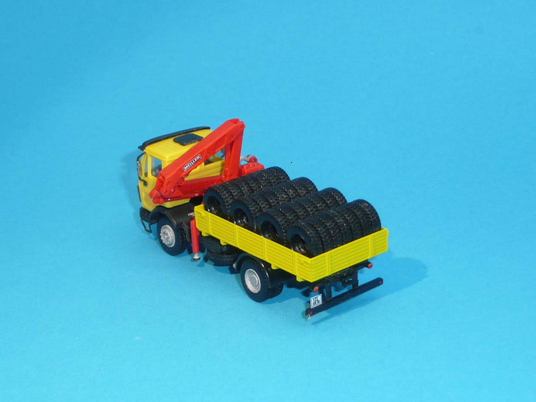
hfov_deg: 24.1
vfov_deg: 18.2
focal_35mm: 81
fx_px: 1254
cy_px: 224
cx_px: 276
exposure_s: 1/60
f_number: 4.6
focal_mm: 11.8
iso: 100
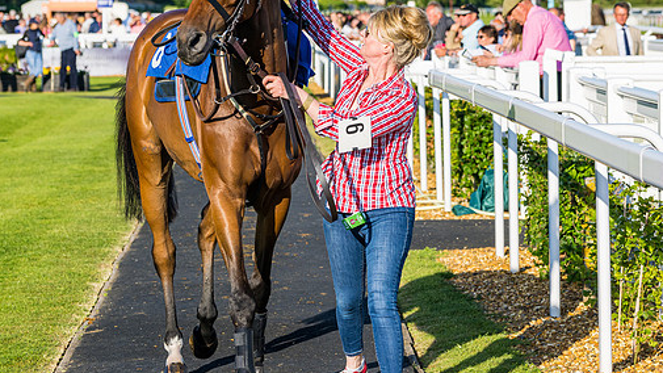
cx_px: 392
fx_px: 2637
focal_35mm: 150
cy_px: 137
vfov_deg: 8.1
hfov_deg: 14.3
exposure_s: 1/1250
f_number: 5
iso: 200
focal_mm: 90
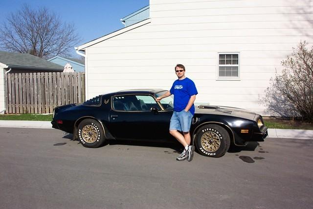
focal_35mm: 35
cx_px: 156
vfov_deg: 37.9
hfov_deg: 54.4
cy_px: 104
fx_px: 304
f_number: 9.5
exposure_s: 1/250
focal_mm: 7.5
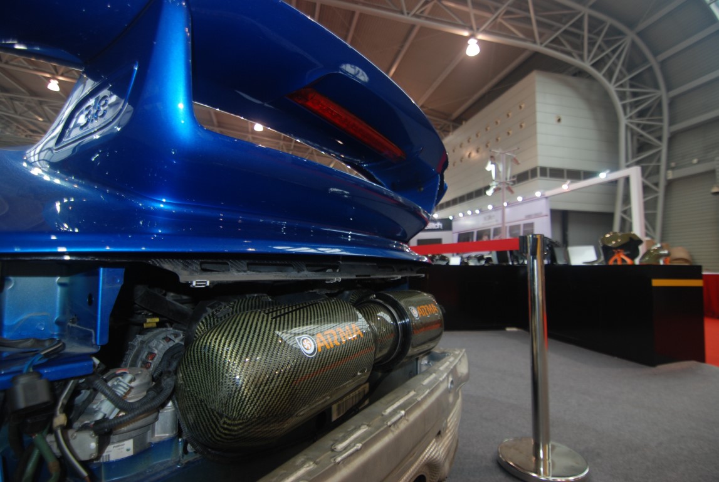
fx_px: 330
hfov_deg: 94.9
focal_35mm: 16
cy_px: 241
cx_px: 360
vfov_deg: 72.2
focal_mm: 11
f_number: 2.8
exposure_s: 1/60
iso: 200
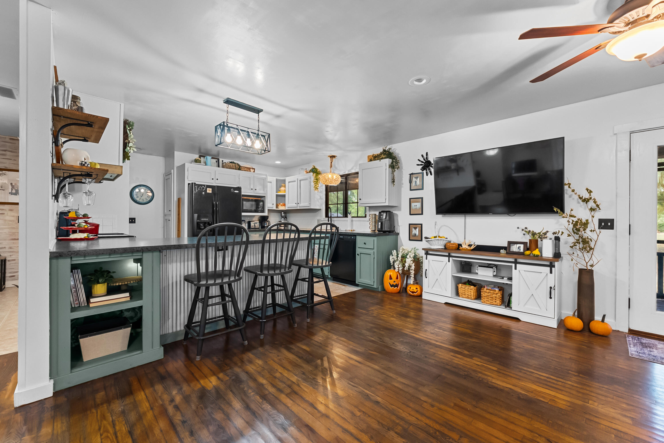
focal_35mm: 14
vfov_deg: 81.3
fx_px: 258
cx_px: 332
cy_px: 222
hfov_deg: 104.2
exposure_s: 1/8
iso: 12800
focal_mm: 14
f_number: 8
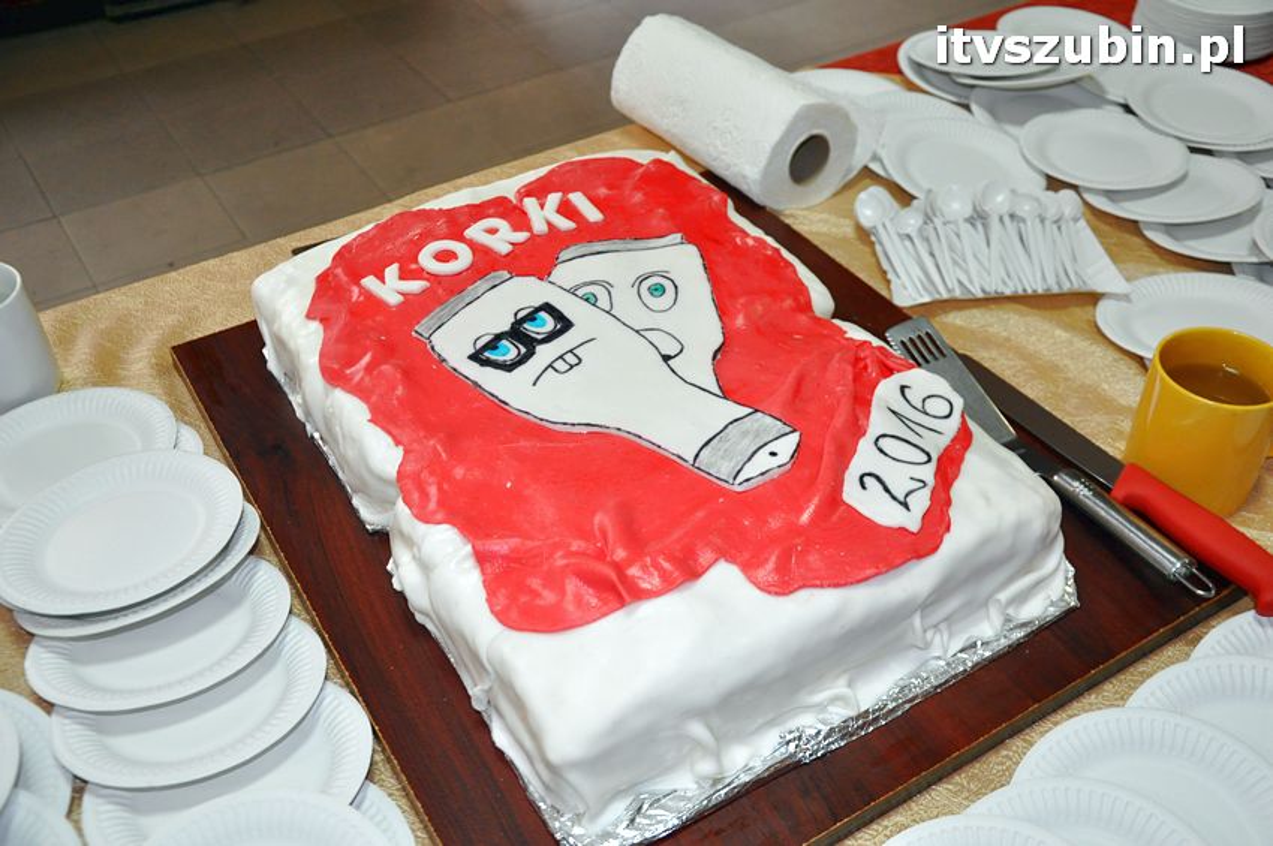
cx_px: 636
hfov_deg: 53.2
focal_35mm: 36
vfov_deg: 36.8
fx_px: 1272
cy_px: 423
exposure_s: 1/60
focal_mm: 24
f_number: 4.5
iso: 1000
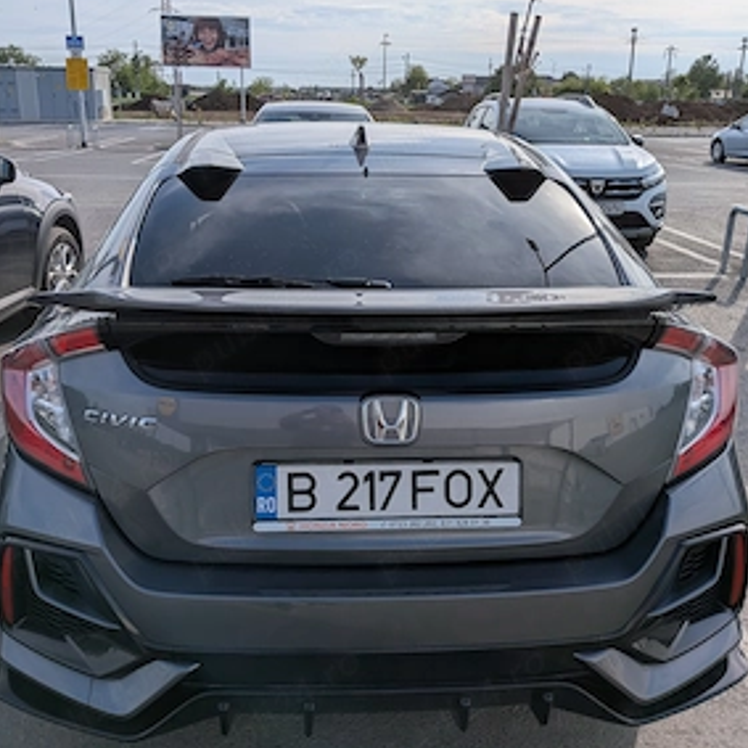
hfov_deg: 54.0
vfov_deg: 54.0
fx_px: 733
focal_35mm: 30
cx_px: 367
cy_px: 354
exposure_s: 1/2227
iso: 30
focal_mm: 4.53
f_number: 1.7
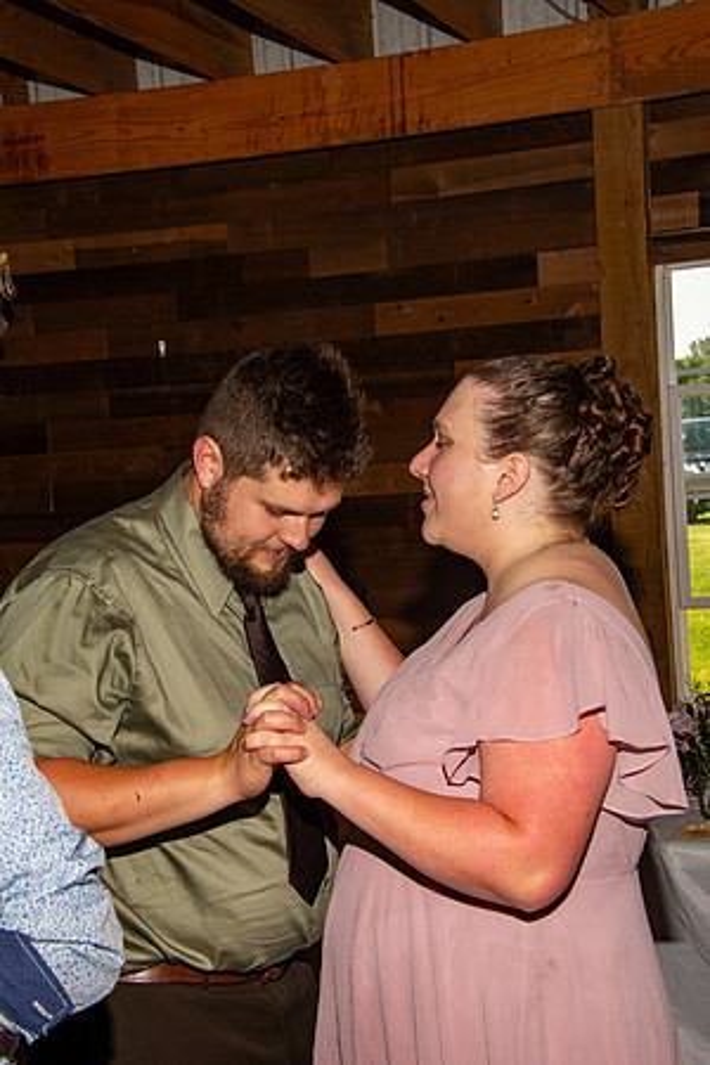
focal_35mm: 62
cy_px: 532
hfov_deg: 21.9
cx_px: 355
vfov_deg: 32.4
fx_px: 1834
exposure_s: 1/125
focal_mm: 62
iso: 400
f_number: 13
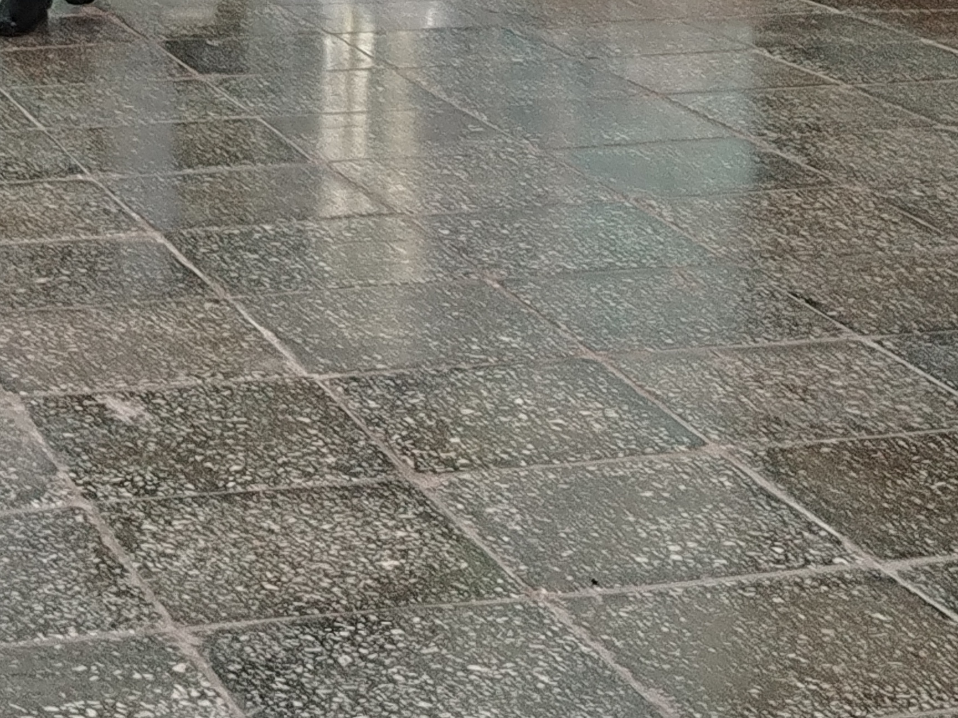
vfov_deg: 12.8
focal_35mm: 111
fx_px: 3072
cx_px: 366
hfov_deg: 17.7
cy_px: -292
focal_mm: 5.25
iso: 534
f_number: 1.75
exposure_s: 1/50
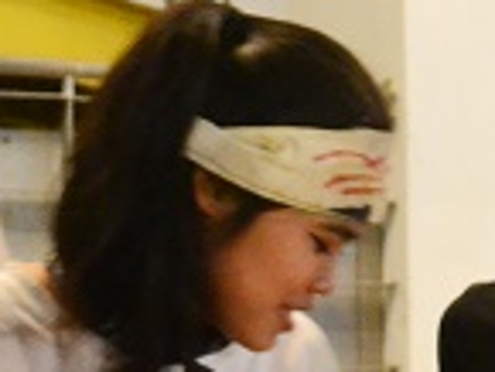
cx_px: 713
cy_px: 578
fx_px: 2047
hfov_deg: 13.1
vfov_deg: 10.0
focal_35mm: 143
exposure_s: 1/25
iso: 3200
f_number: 3.5
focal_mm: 18
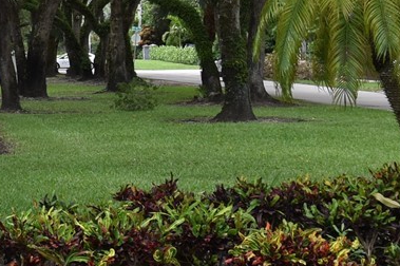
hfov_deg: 16.0
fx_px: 1268
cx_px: -246
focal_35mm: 114
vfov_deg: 11.8
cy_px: 2
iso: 200
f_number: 7.1
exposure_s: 1/250
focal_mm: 17
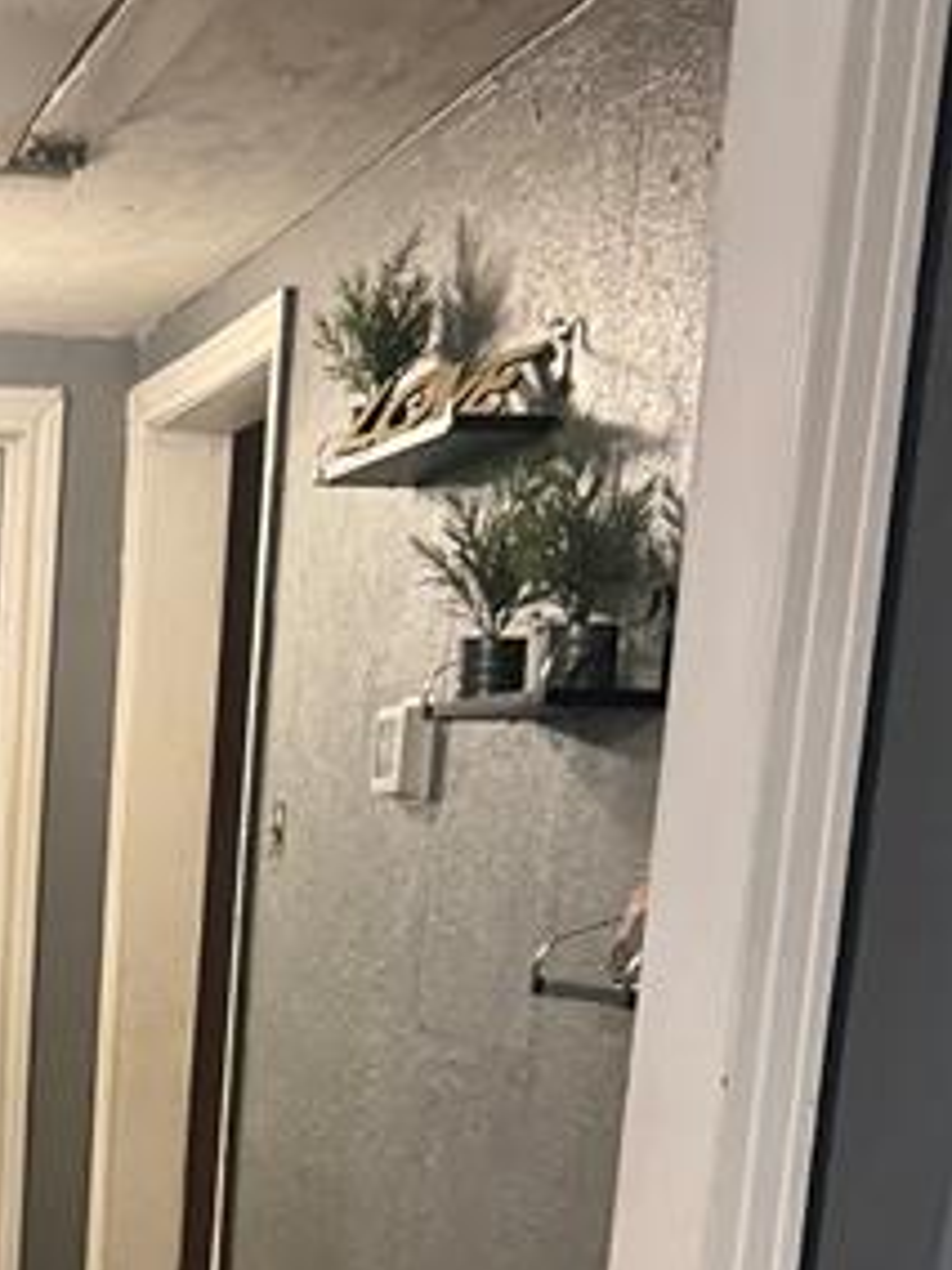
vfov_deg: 26.9
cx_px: -9
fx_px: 2383
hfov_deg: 21.7
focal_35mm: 65
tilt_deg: -16.1
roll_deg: -2.9
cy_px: 1458
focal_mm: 6.76
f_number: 1.78
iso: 640
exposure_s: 1/40
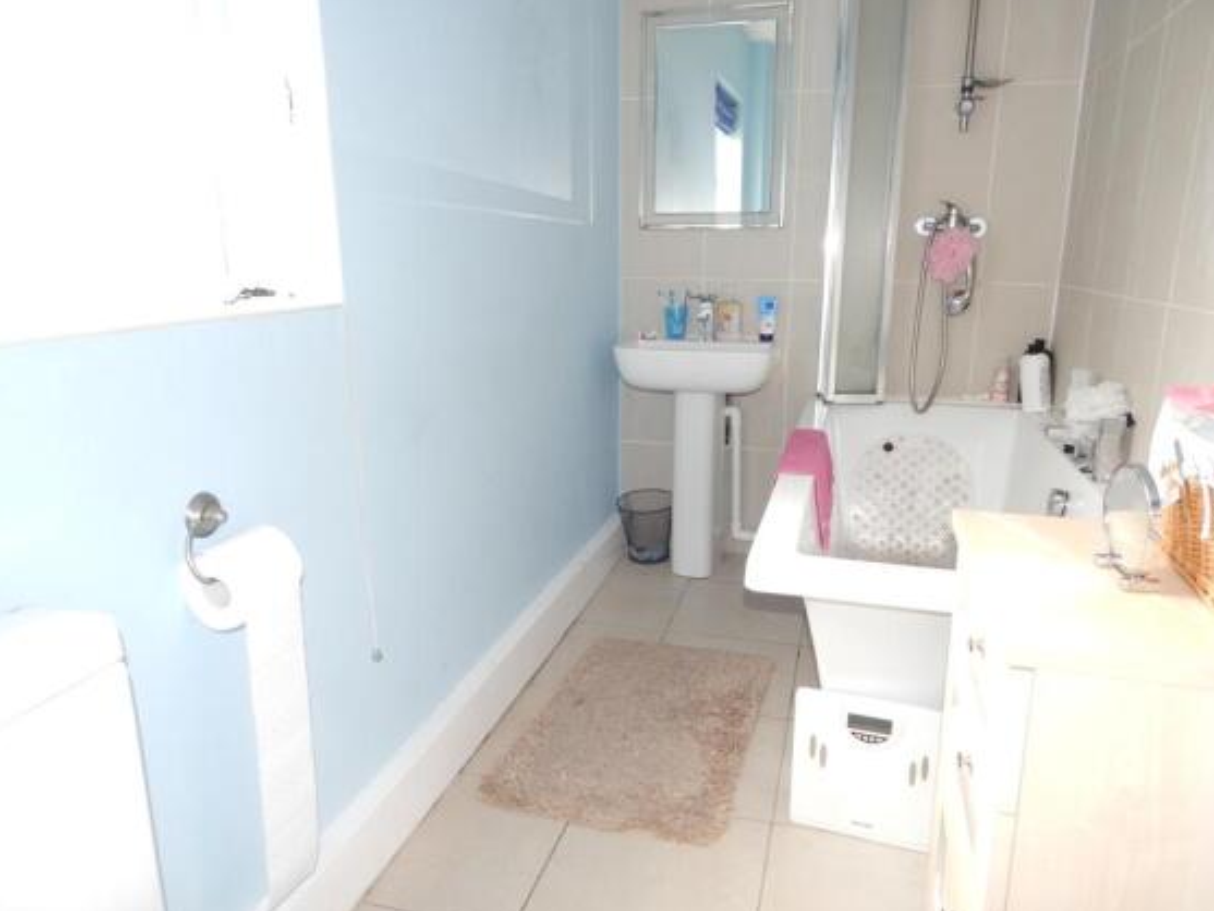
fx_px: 807
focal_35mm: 23
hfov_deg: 73.9
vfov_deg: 58.9
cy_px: 459
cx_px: 628
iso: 200
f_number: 3
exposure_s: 1/30
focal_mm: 4
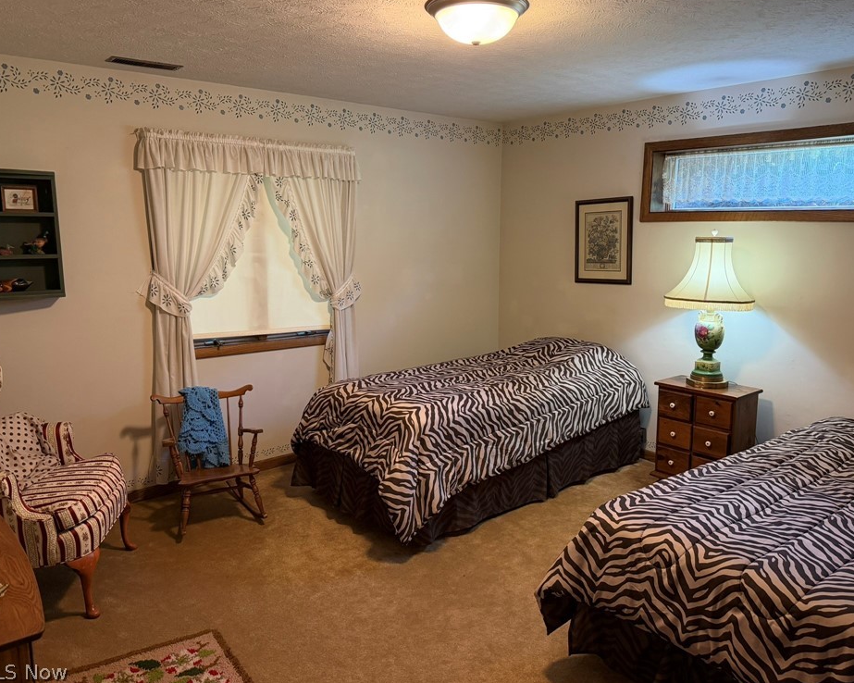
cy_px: 332
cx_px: 445
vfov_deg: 54.9
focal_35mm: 26
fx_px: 657
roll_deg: -0.1
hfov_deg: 66.0
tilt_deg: -9.0
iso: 320
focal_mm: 6.76
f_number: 1.78
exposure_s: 1/60
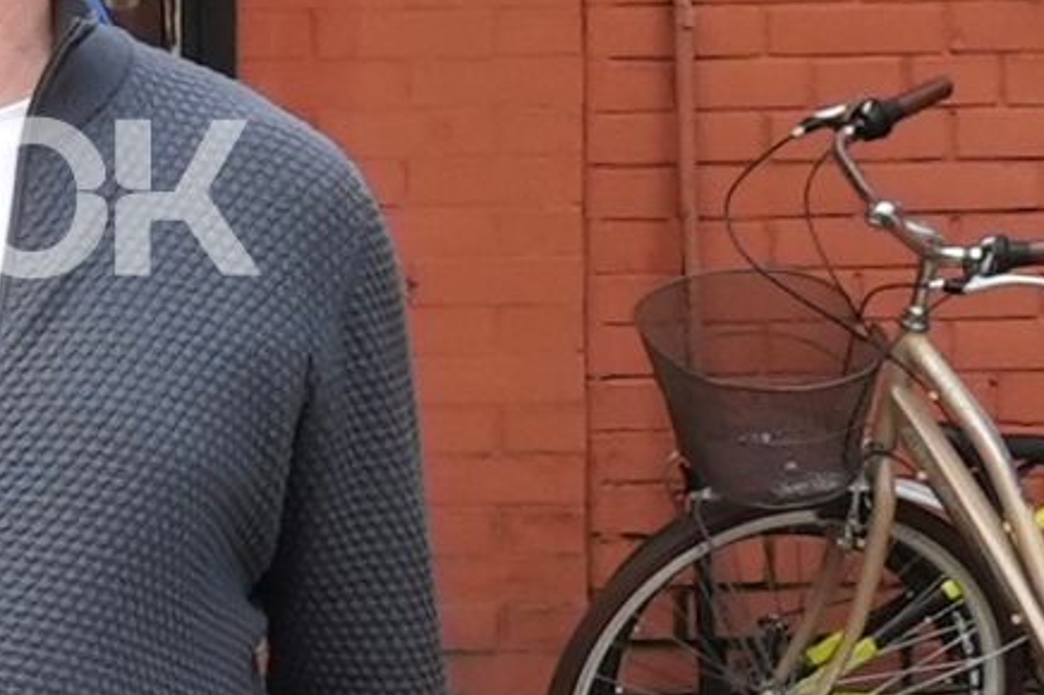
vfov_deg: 4.7
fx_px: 8403
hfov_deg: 6.2
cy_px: 525
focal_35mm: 290
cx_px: -2727
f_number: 9
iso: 500
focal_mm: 26
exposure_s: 1/250
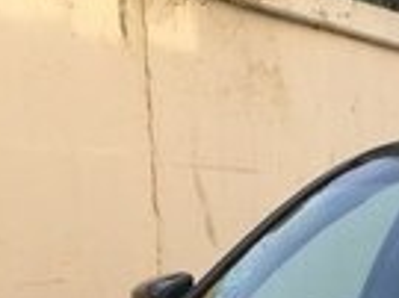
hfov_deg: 13.5
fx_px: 1635
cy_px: 574
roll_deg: +0.4
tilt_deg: -11.5
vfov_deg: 9.8
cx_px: 479
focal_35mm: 142
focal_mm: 4.15
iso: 32
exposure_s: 1/434
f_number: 2.2
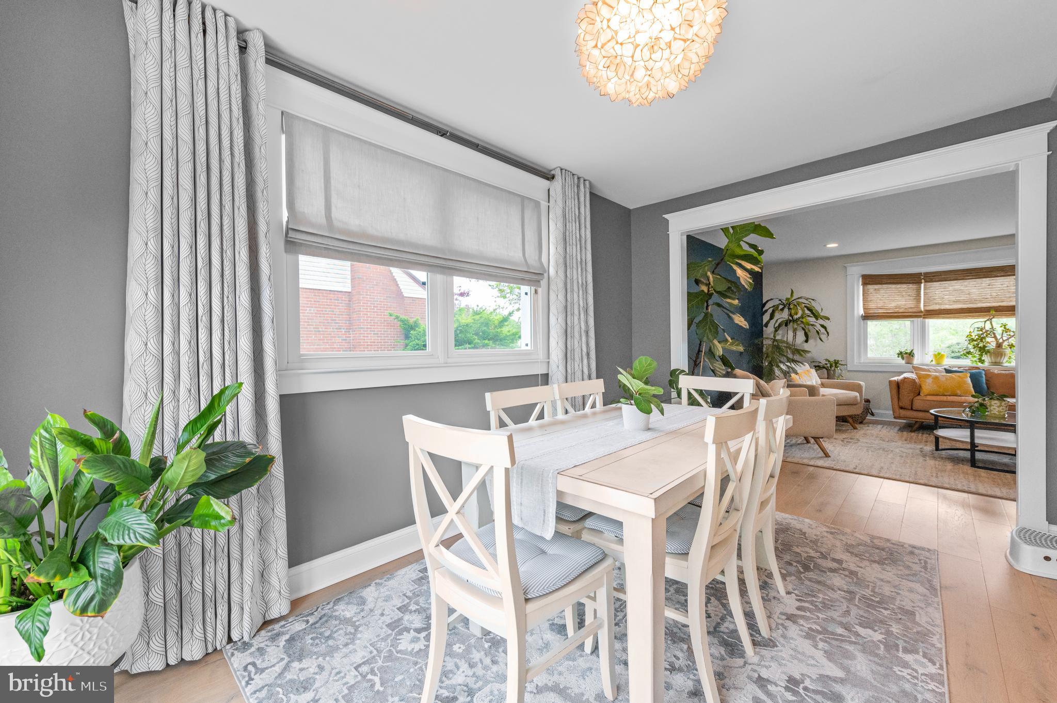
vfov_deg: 81.1
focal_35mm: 14
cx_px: 528
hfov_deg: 104.3
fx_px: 411
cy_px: 352
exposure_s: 1/250
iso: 1600
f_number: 8
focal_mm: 14
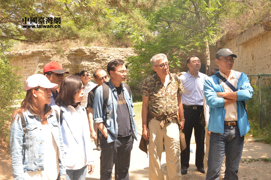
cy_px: 90
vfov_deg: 29.9
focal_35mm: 45
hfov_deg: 43.6
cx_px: 136
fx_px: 339
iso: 6400
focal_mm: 45
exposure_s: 1/2500
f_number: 8
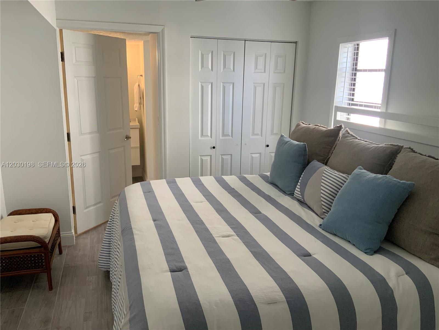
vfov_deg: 48.2
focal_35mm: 29
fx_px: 368
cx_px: 220
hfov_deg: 61.7
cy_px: 165
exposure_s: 1/60
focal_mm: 3
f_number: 1.8
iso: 64
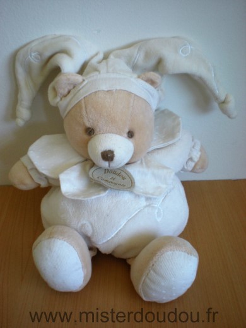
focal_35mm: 38
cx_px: 123
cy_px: 164
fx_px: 360
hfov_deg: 37.7
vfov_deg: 49.0
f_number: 3.1
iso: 164
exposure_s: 1/60.4
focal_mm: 6.3
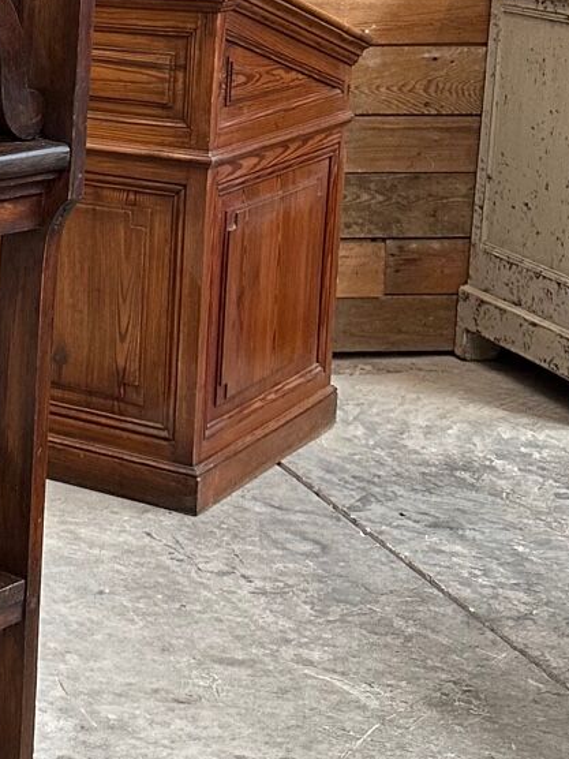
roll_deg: -0.1
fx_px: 1907
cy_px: 135
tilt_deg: -9.7
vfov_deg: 22.2
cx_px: -366
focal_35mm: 87
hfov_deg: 15.3
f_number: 1.78
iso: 200
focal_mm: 6.86
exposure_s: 1/121
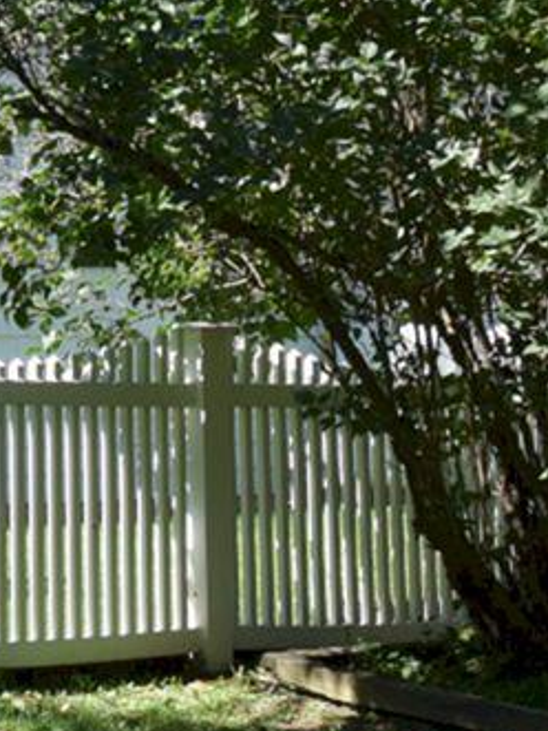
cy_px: 102
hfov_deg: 9.9
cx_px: -301
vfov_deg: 13.6
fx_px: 3041
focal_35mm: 144
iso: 220
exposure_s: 1/250
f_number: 8
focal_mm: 22
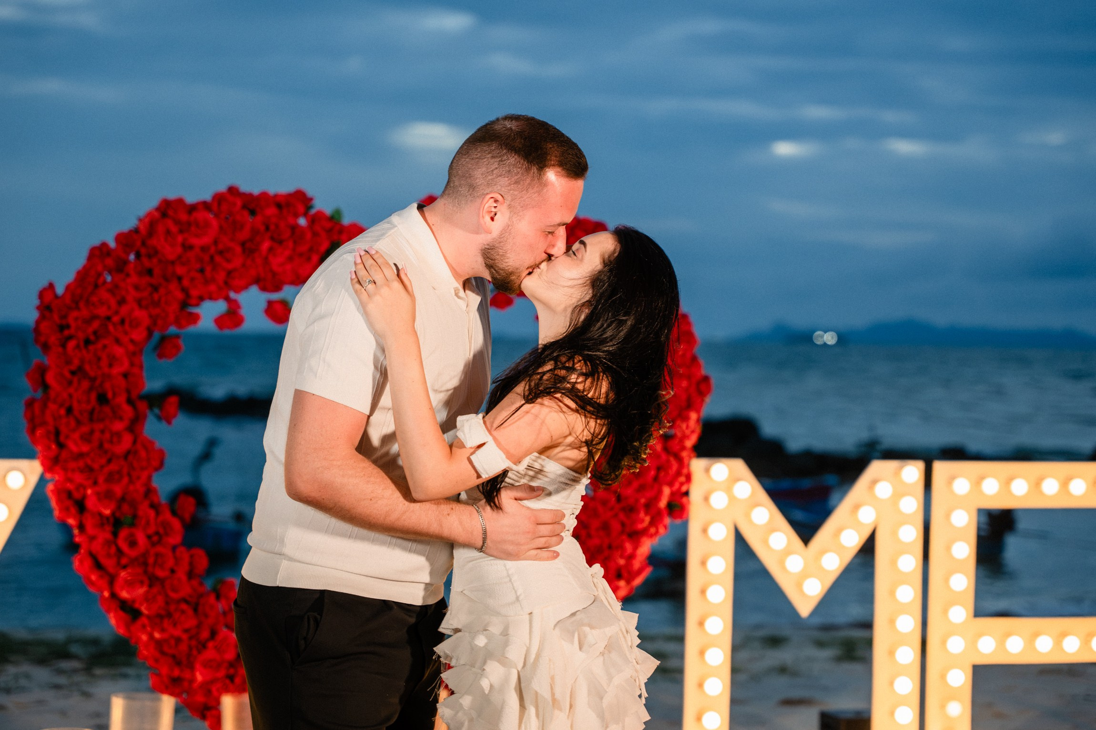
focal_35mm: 74
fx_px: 2239
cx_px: 549
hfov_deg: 27.5
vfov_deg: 18.5
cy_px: 365
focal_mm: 70
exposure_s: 1/250
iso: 2000
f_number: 2.8
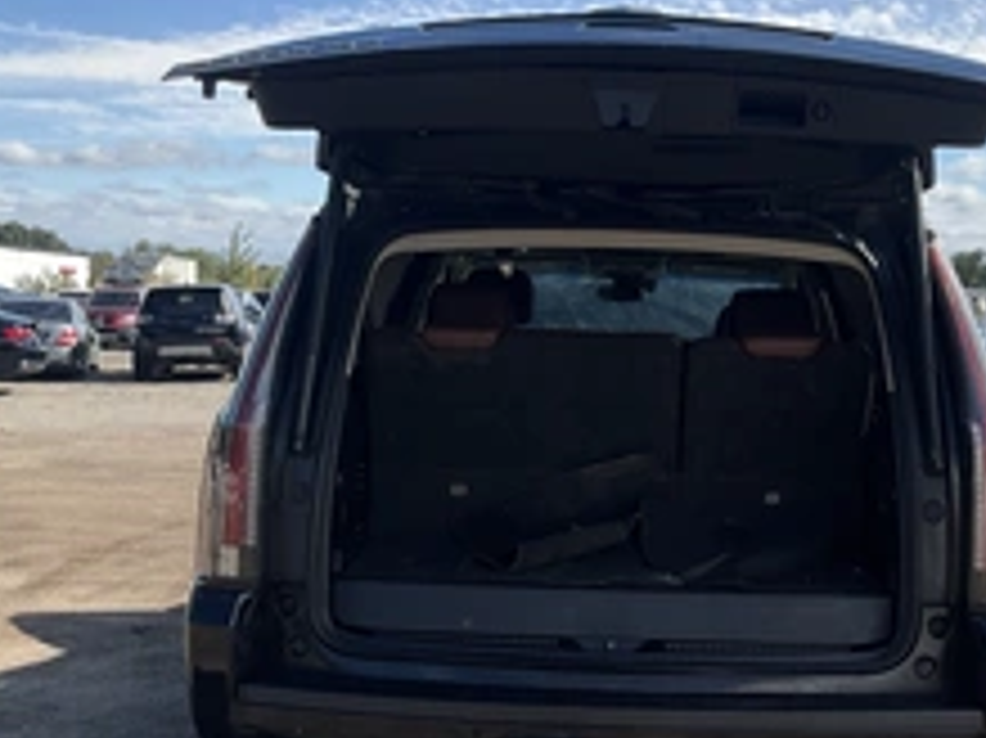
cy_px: 382
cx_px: 581
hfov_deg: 36.1
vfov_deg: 27.5
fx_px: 1509
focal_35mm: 53
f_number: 1.8
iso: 25
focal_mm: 3
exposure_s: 1/1626
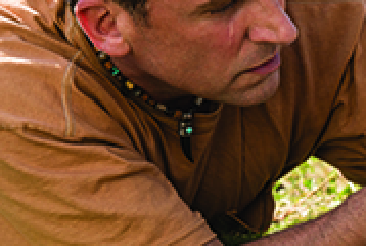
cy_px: 233
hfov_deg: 9.9
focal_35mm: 204
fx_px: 2077
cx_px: 413
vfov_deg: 6.7
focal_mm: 63
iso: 100
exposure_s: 1/160
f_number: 5.6
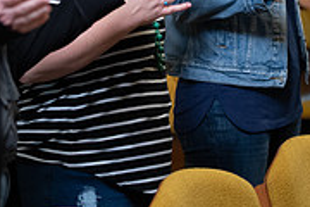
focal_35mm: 242
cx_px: 117
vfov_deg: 5.6
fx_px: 2084
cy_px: -78
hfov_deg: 8.5
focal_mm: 75
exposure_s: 1/160
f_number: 2.8
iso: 1250
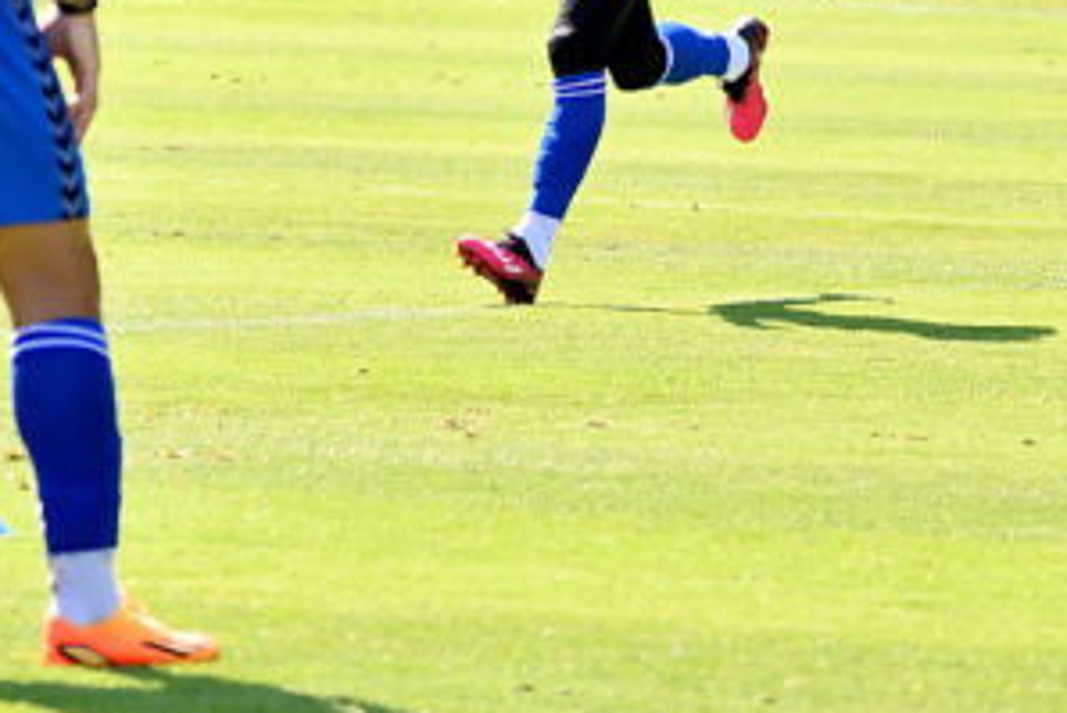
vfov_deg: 4.2
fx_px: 9637
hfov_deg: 6.3
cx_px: 534
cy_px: -150
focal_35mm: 325
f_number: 2.8
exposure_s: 1/1000
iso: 100
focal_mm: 85
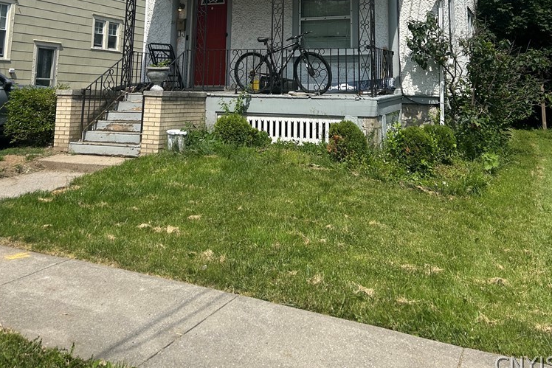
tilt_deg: +9.1
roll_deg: -1.8
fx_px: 567
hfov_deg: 51.9
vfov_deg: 33.1
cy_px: 4
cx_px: 280
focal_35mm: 37
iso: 50
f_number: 1.5
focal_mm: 5.7
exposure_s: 1/5587
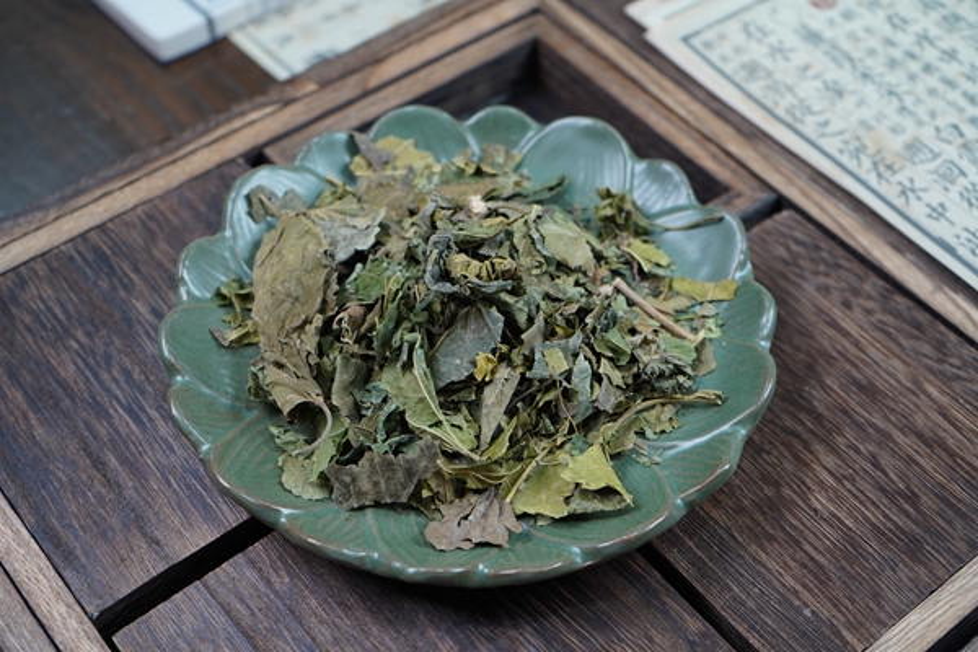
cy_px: 326
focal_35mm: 47
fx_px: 1277
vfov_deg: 28.6
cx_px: 489
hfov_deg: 41.9
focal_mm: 47
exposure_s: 1/160
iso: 640
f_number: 5.6
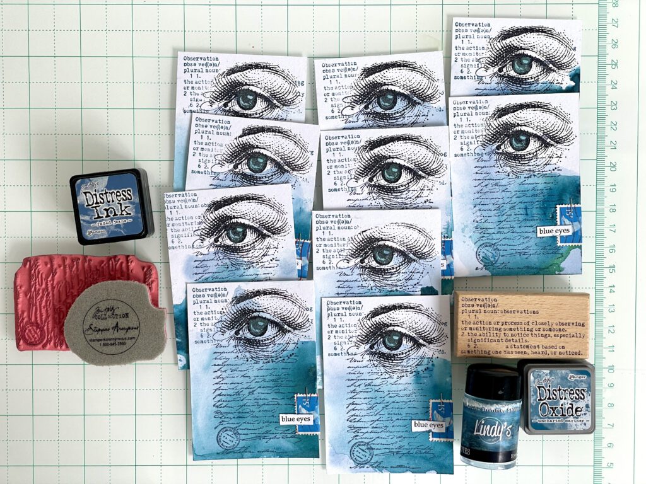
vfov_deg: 28.0
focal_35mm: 52
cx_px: 323
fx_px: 970
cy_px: 242
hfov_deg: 36.8
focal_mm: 6
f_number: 2
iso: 64
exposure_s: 1/99
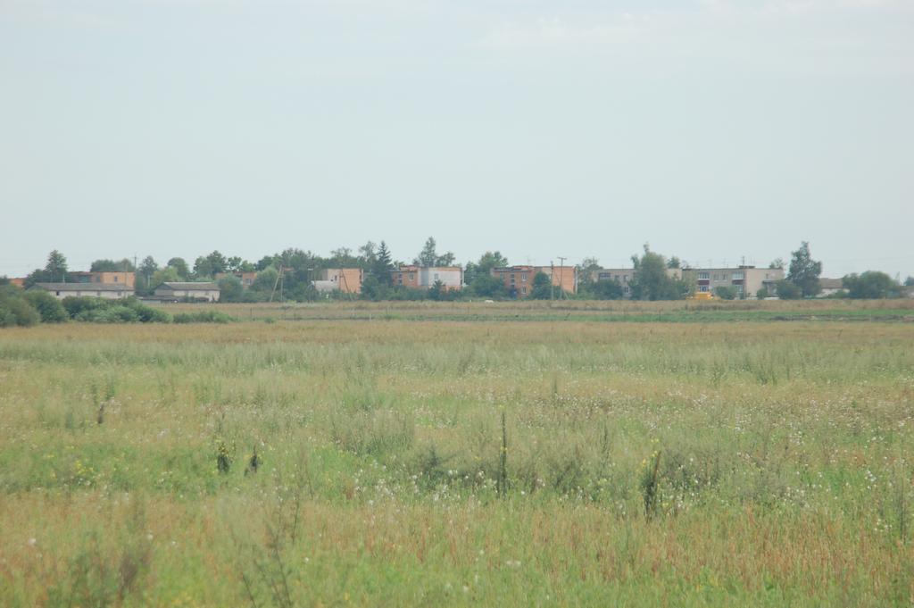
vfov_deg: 6.8
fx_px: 5137
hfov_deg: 10.2
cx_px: 457
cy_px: 304
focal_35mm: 202
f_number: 5.6
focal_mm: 135
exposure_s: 1/500
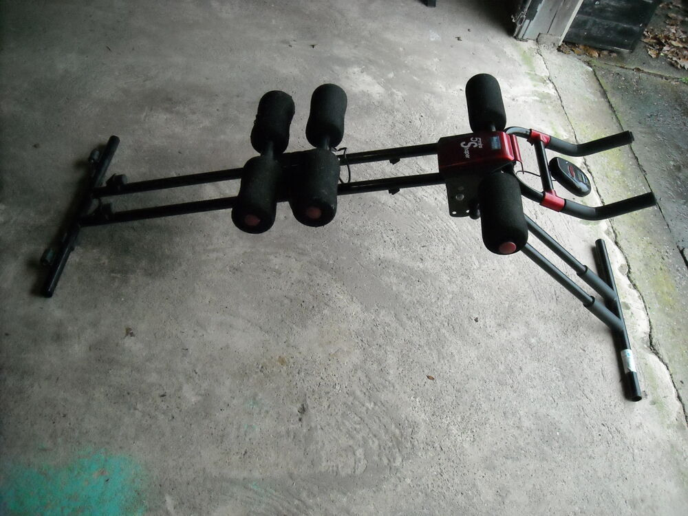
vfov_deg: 40.7
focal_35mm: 35
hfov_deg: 52.6
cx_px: 344
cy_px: 258
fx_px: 696
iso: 590
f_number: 2.8
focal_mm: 5.7
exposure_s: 1/250
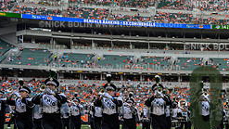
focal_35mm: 59
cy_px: 111
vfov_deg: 20.1
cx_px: 255
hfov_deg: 31.3
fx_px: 358
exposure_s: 1/100
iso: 80
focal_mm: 24
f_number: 7.1
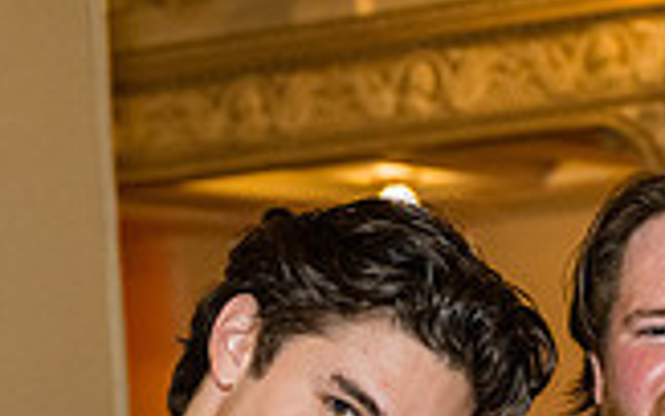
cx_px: 636
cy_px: 651
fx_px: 2828
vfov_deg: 8.2
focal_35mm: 156
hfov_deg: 13.3
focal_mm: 43
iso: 2500
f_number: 3.2
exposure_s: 1/125
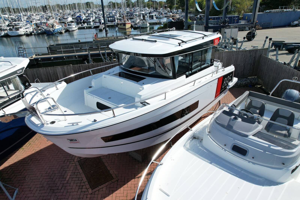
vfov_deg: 57.2
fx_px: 183
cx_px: 150
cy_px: 100
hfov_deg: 78.6
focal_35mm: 22
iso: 100
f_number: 2.8
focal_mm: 8.38
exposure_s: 1/2500
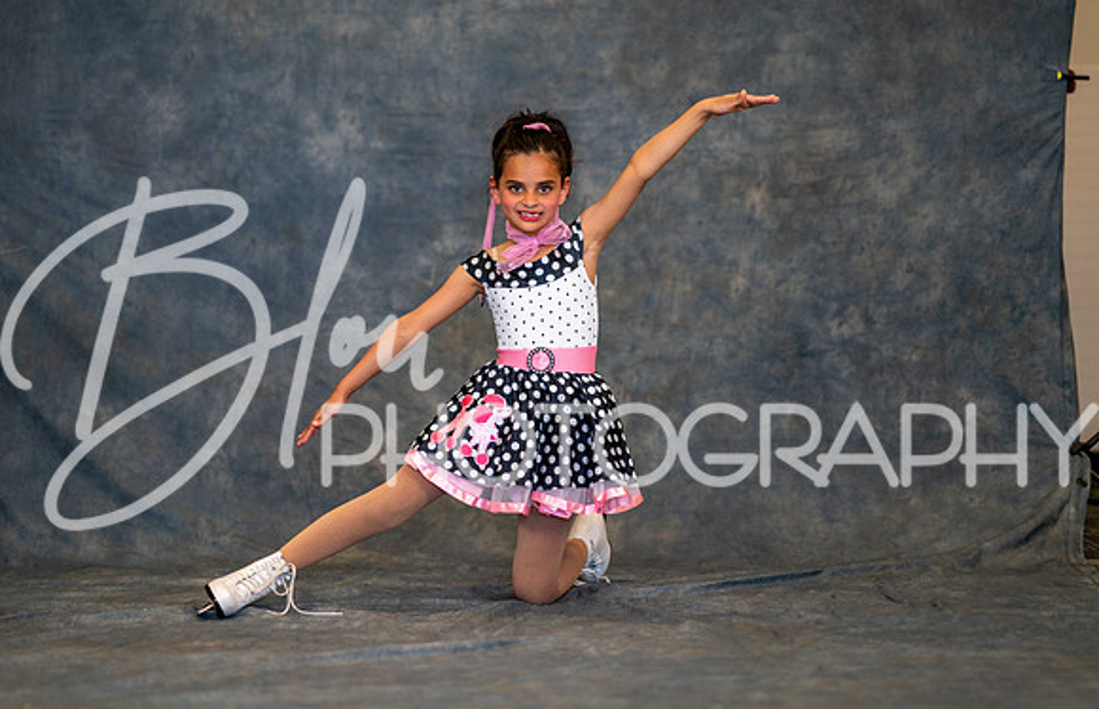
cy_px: 296
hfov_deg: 21.3
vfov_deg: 13.8
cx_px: 480
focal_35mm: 97
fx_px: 2926
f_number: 1.4
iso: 250
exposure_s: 1/200
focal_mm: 85
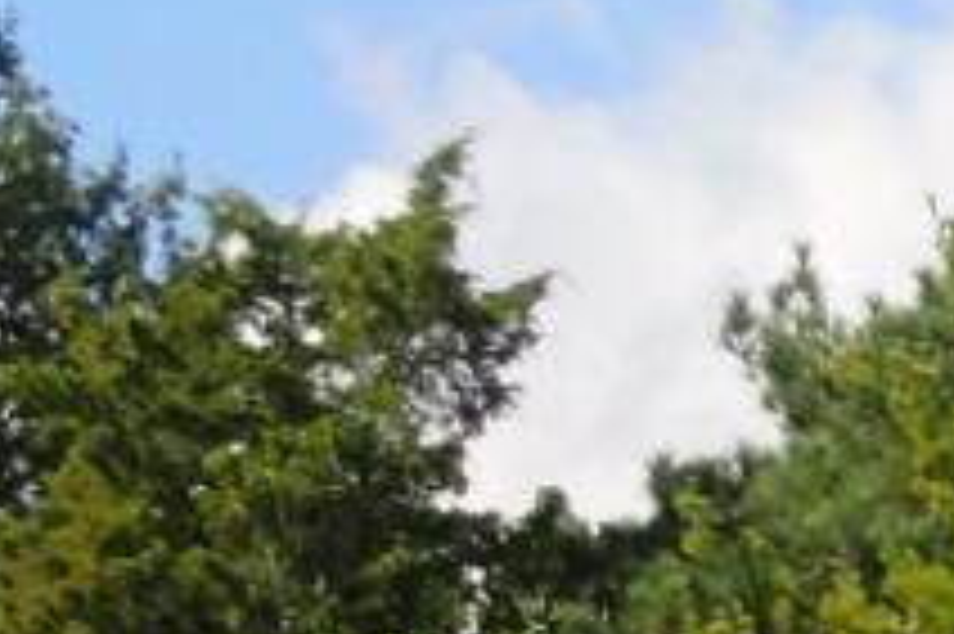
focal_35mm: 736
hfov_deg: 2.8
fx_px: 19488
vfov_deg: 1.9
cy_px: 1063
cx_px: 2565
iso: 100
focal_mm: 18
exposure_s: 1/250
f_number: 6.3
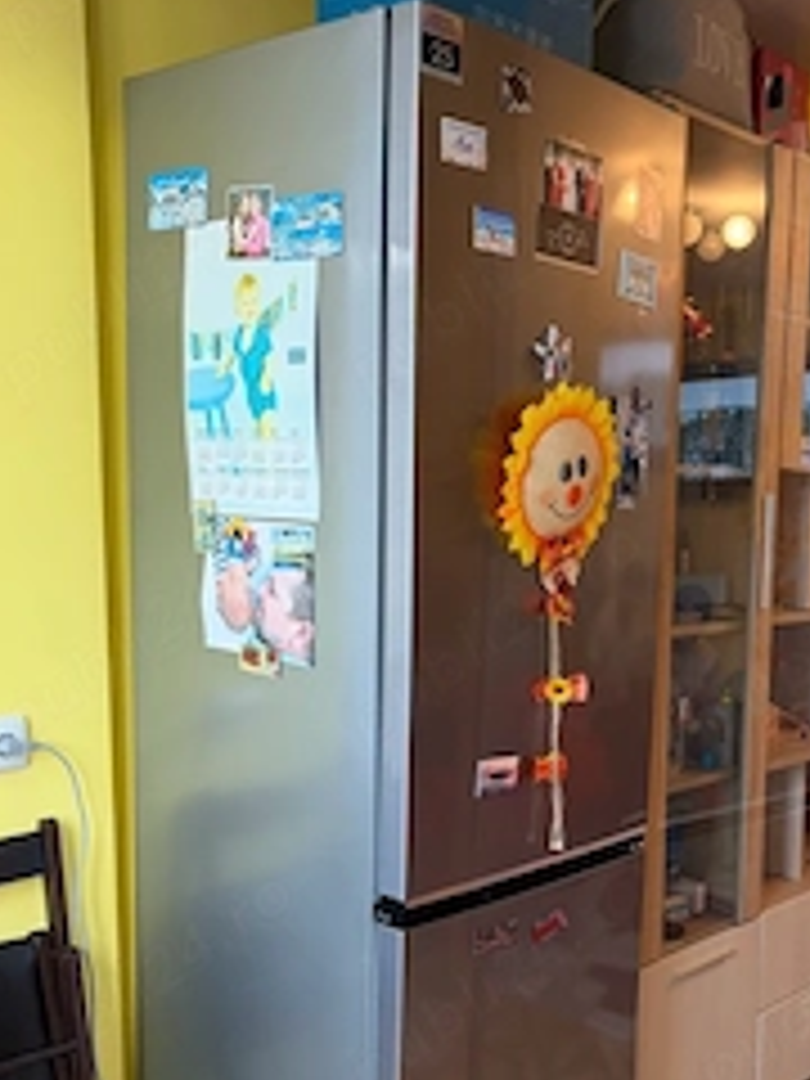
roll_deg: -1.1
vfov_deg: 46.3
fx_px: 1248
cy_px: 688
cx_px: 585
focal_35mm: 40
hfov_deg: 35.3
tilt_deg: -8.9
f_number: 1.78
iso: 160
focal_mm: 6.76
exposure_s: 1/50
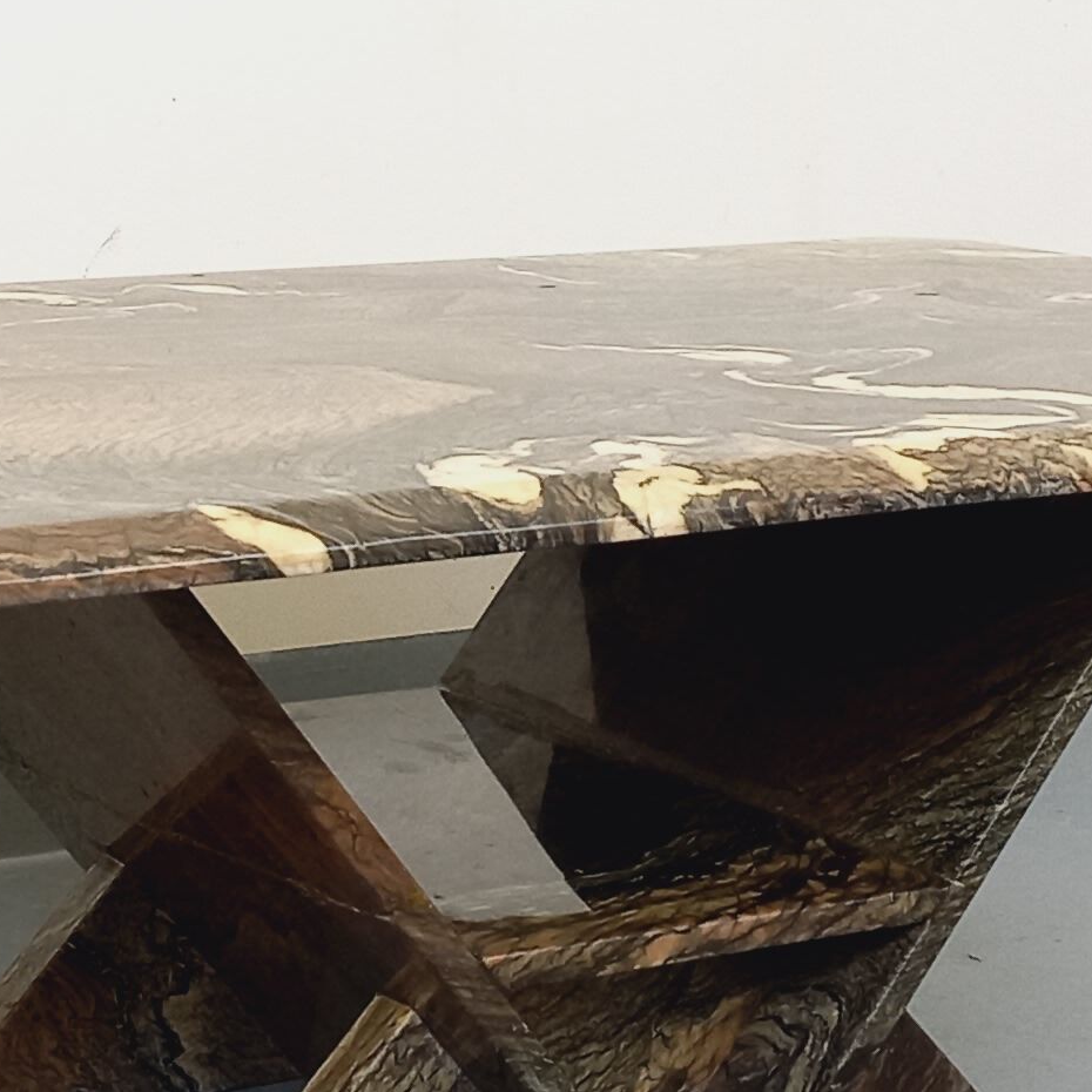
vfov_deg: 18.3
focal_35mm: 95
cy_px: 451
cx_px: 283
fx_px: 3391
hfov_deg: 18.2
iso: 160
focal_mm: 4.65
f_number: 1.8
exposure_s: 1/50
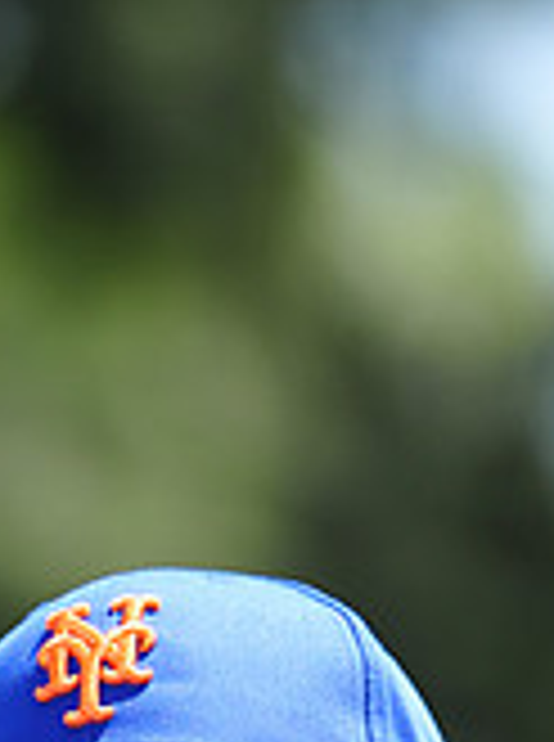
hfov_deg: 2.2
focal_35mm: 677
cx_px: 50
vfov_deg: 2.9
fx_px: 14503
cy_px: 1291
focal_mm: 200
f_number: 4.5
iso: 200
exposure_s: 1/640
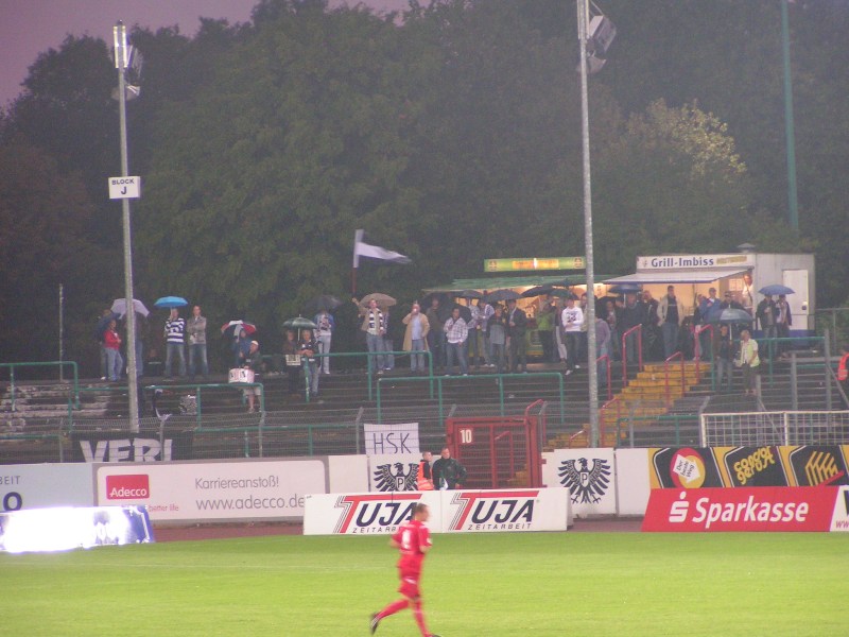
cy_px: 318
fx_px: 5788
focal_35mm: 236
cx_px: 424
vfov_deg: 6.3
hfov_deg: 8.4
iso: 200
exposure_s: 1/30
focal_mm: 36.1
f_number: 3.5
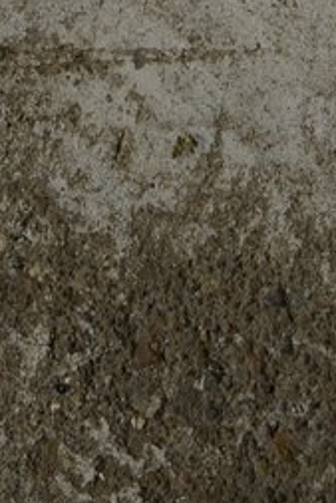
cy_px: -708
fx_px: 3145
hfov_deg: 6.1
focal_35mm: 225
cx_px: 243
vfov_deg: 8.4
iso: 200
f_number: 22
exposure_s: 2.5
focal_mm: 38
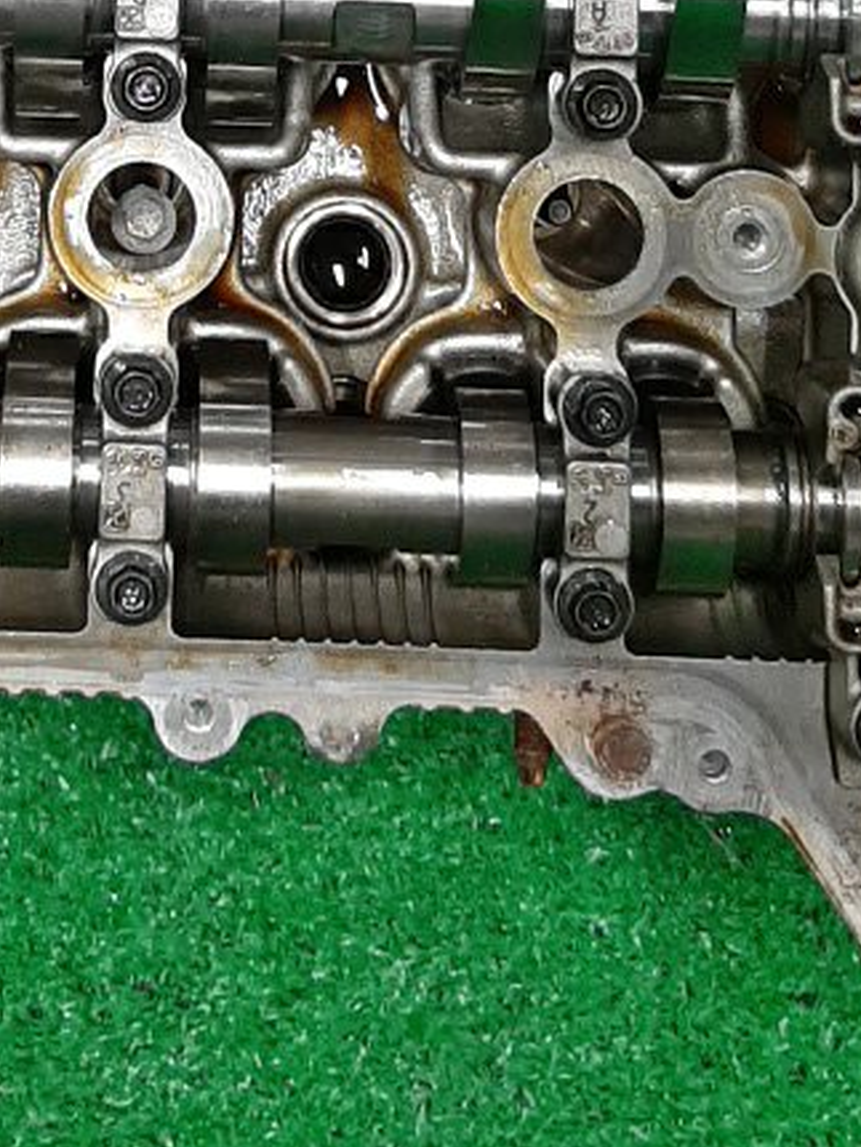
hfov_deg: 16.8
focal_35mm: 87
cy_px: -323
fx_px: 2882
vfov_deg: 20.6
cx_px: 112
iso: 97
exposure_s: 1/50
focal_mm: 3.93
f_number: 1.7
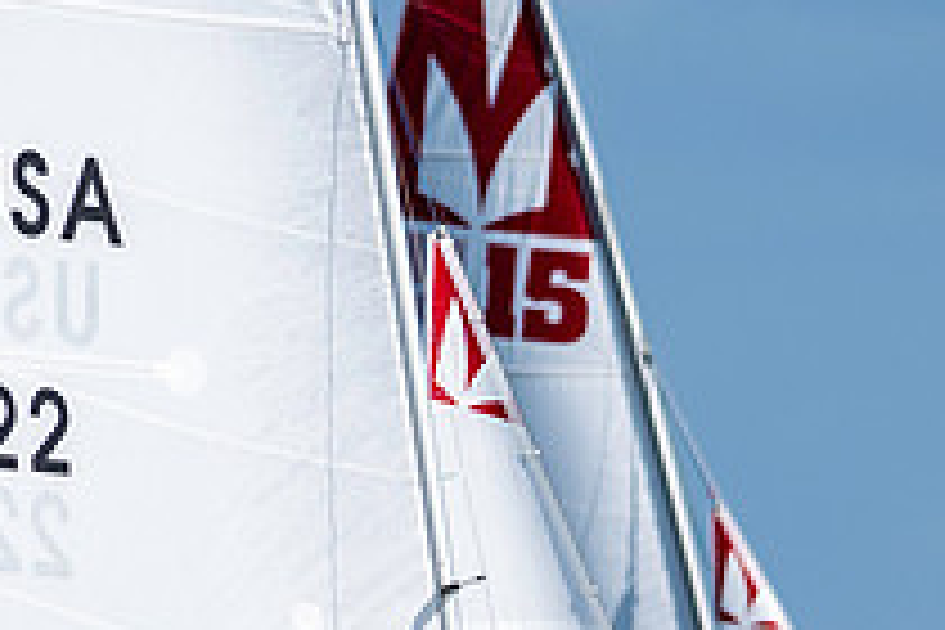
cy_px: 830
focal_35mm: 1245
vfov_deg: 1.1
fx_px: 32679
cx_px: 504
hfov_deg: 1.7
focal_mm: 300
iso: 200
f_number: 5
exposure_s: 1/4000
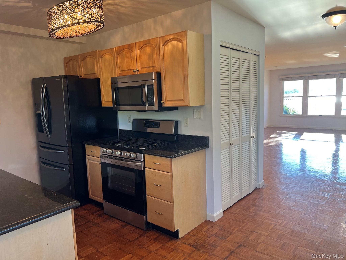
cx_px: 173
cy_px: 130
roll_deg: +2.3
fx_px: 260
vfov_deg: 53.1
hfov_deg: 67.3
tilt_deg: -6.7
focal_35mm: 26
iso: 64
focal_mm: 5.7
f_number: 1.5
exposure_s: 1/120
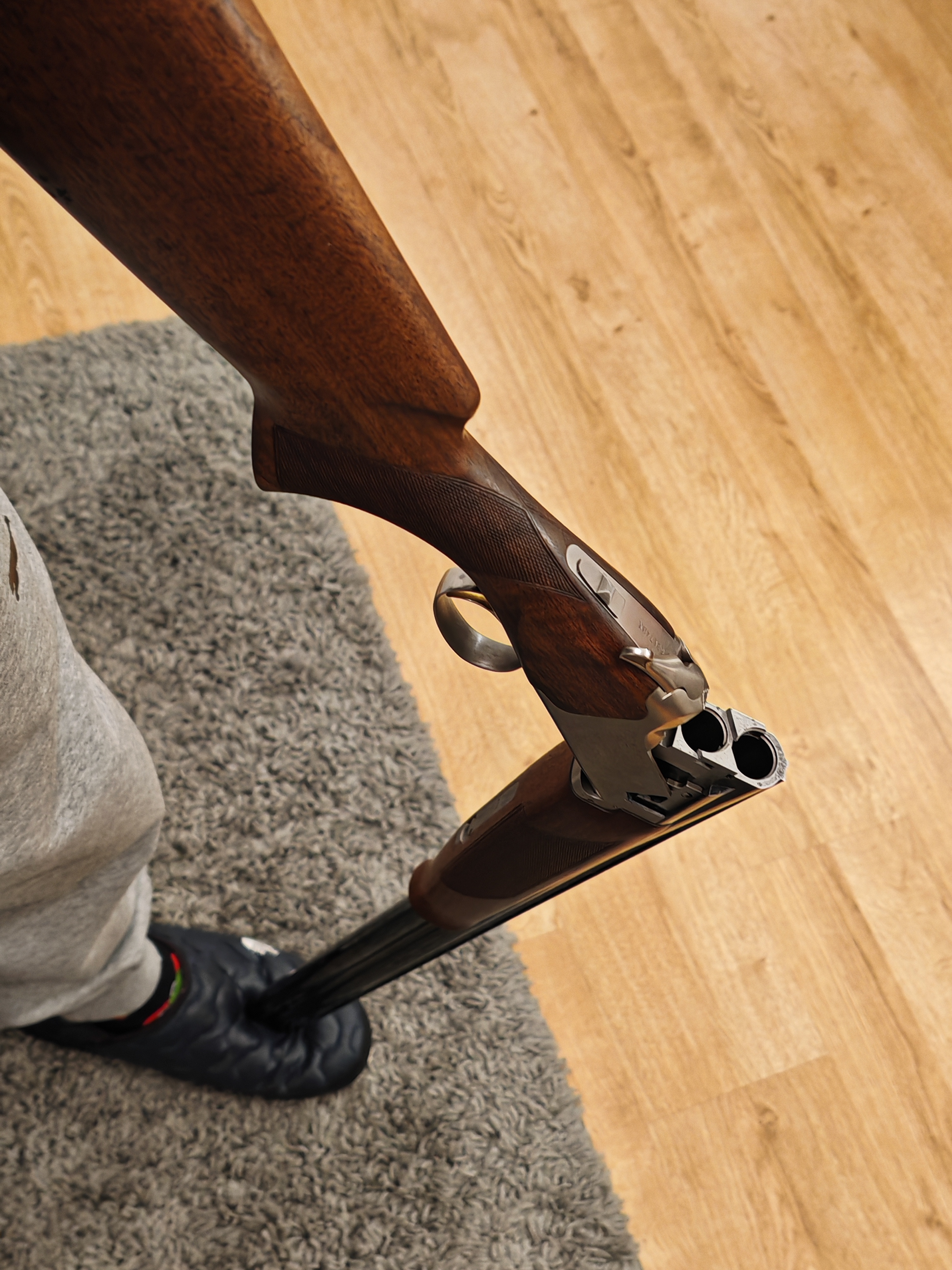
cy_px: 635
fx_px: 1613
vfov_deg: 42.9
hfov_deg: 32.9
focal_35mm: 44
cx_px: 476
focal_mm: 6.83
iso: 400
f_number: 1.4
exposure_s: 1/33
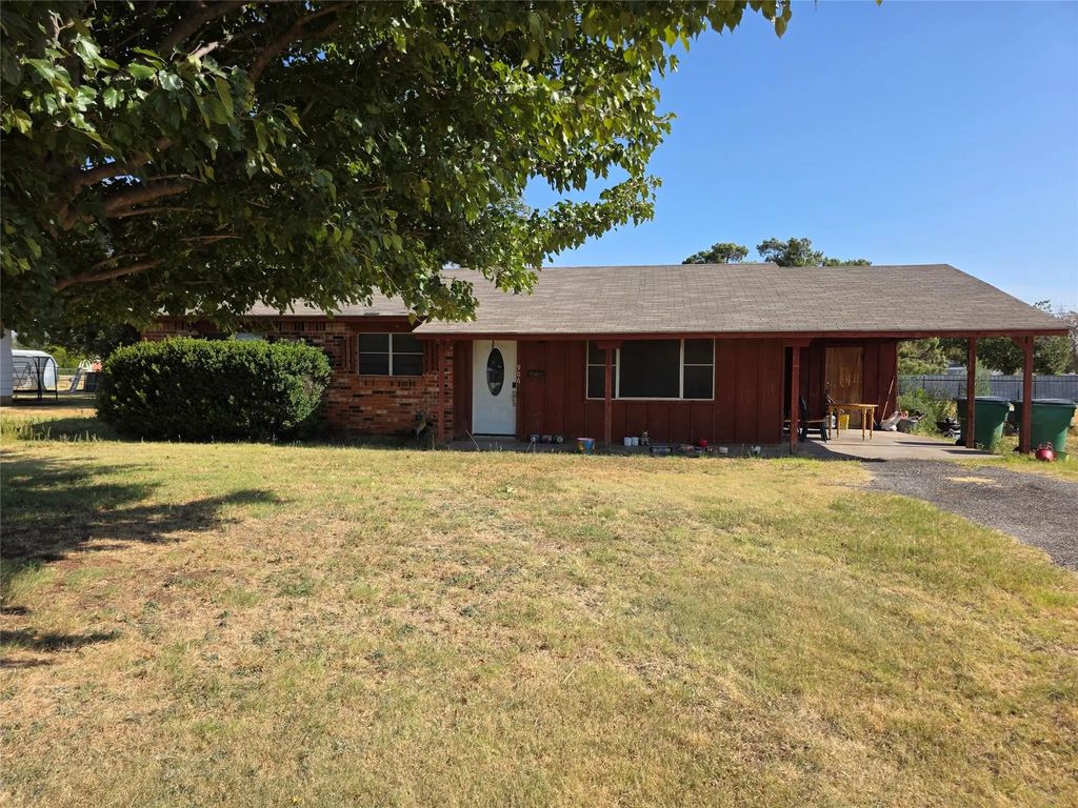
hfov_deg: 73.9
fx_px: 716
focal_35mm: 23
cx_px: 539
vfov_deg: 58.9
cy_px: 404
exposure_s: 1/4237
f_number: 1.7
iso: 80
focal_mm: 6.3
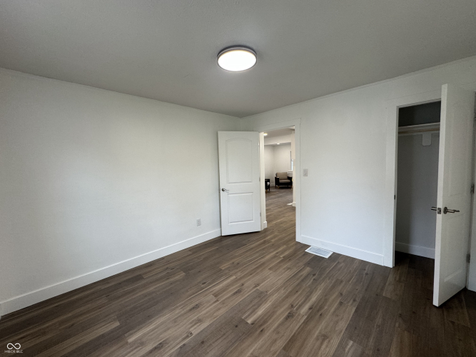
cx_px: 238
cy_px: 178
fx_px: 192
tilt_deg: -5.2
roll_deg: +1.3
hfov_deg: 102.1
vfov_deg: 85.7
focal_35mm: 14
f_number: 2.2
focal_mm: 2.22
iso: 160
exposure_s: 1/120
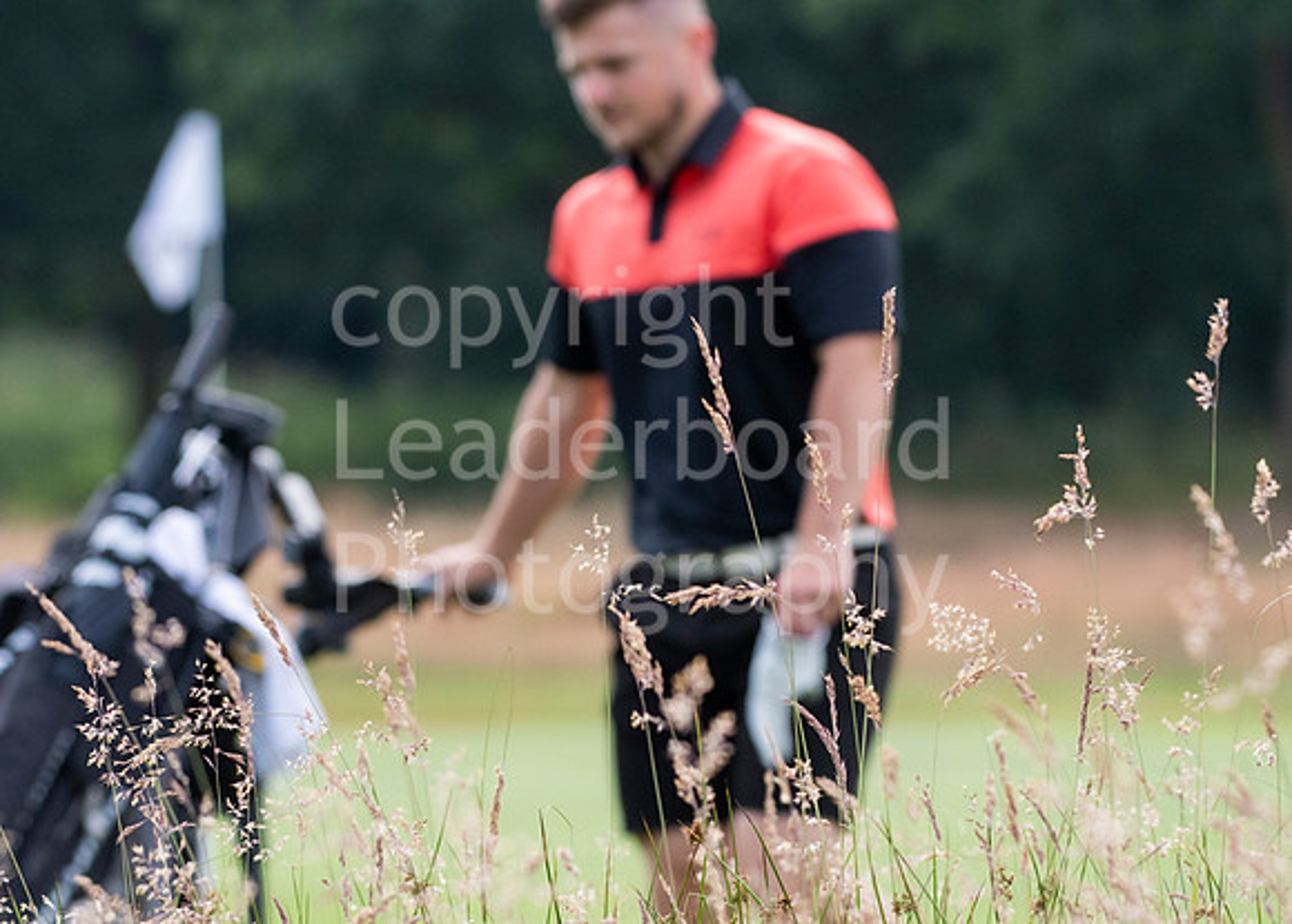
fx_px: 11885
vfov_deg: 4.5
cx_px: 713
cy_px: 449
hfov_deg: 6.2
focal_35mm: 324
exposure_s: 1/2000
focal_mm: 200
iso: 800
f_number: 5.6
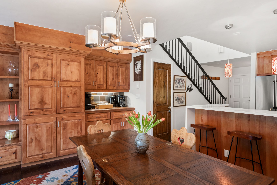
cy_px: 92
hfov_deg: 78.6
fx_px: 169
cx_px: 138
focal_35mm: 22
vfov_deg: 57.3
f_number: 7.1
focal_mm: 22
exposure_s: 1/3
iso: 400
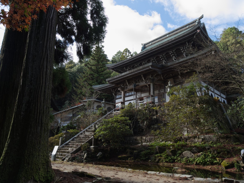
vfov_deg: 56.8
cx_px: 122
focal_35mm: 24
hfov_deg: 71.6
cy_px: 92
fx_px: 169
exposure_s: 1/160
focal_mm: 12
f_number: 5
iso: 200
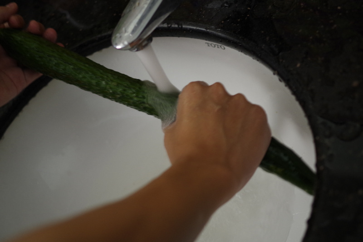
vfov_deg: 26.0
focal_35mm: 52
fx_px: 524
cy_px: 121
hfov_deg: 38.2
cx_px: 182
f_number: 2.4
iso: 800
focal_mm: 35
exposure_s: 1/5
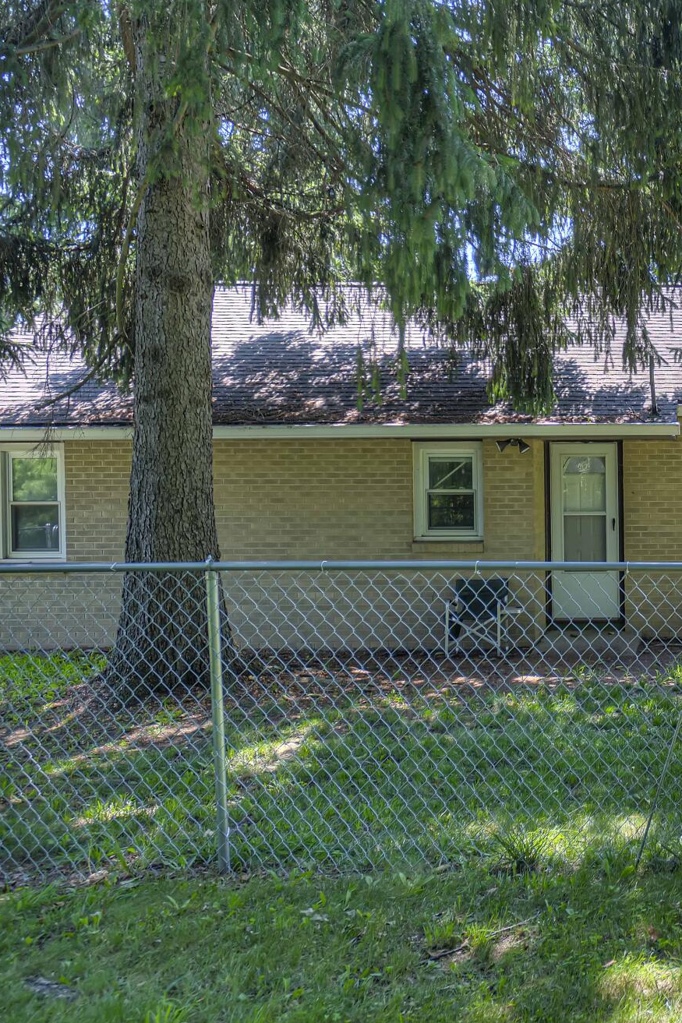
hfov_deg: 31.1
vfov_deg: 58.6
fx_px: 910
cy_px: 450
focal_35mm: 32
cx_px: 903
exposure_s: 1/250
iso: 100
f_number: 3.5
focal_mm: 14
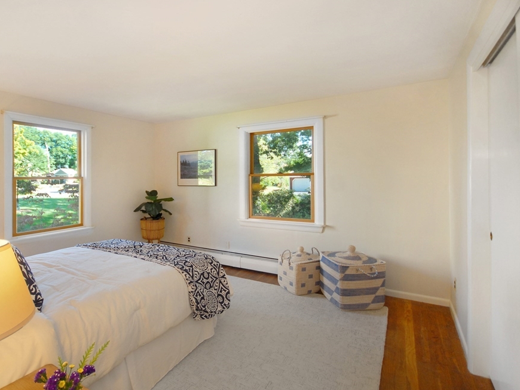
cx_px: 218
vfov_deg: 74.7
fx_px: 255
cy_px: 202
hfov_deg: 90.2
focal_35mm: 17
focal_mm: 10
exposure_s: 1/30
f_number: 4
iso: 500
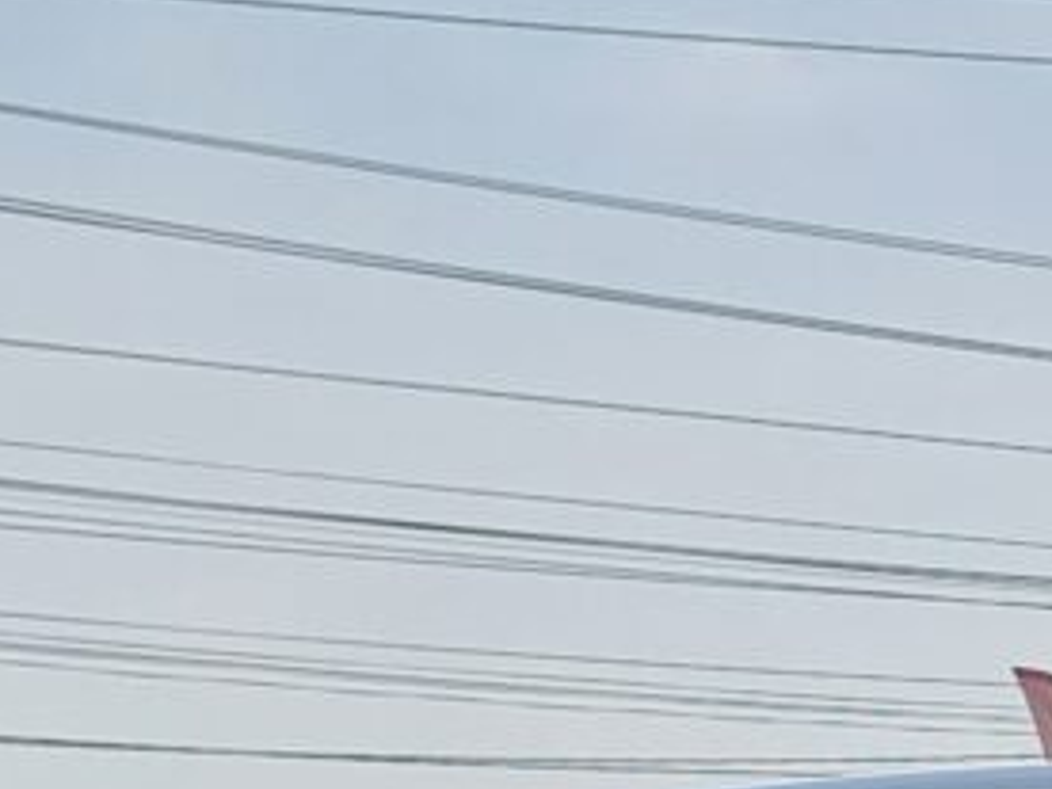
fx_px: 4224
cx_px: 1727
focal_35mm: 139
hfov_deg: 13.2
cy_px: 1589
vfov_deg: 9.9
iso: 50
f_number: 1.8
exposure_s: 1/1832
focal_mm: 6.7
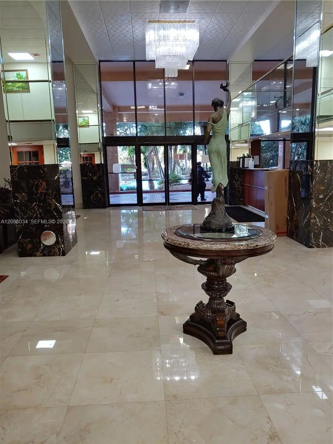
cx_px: 166
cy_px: 222
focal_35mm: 25
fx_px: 321
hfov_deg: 54.9
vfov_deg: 69.4
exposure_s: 1/60
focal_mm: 4.23
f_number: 1.5
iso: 50
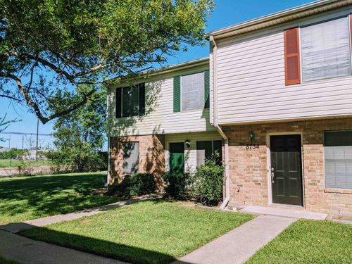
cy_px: 132
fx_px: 275
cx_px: 176
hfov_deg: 65.3
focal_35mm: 27
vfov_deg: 51.4
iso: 106
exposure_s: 1/11765
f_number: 1.8
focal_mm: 4.44
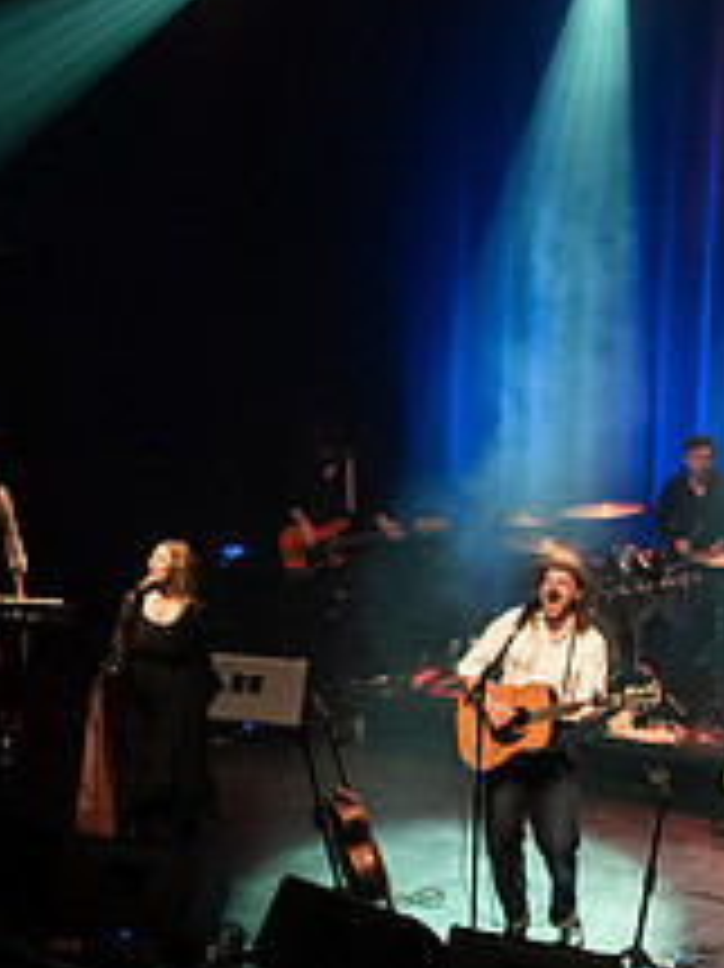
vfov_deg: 22.0
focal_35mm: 89
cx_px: 30
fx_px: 2484
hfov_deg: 16.3
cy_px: 441
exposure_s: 1/125
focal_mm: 29
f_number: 3.2
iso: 2500
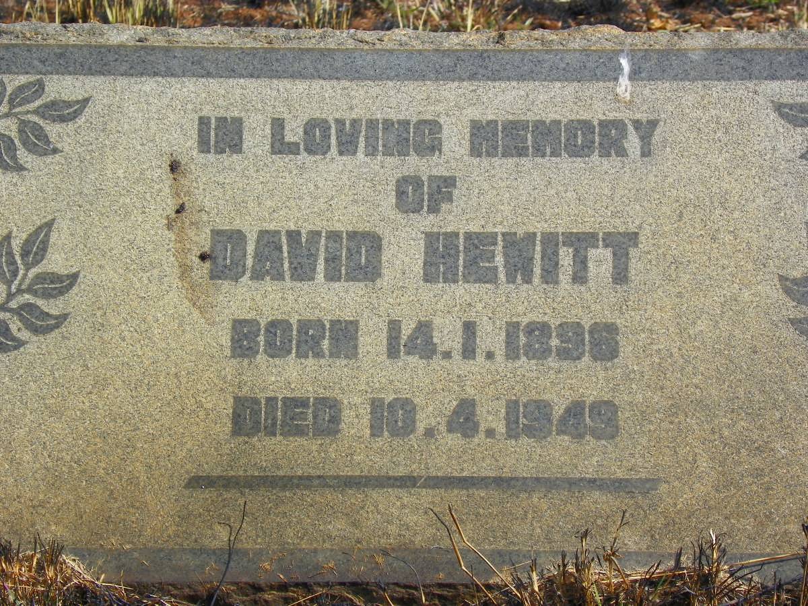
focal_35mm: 184
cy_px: 303
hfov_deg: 10.7
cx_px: 404
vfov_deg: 8.1
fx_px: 4295
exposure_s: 1/320
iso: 64
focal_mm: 32.7
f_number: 4.5
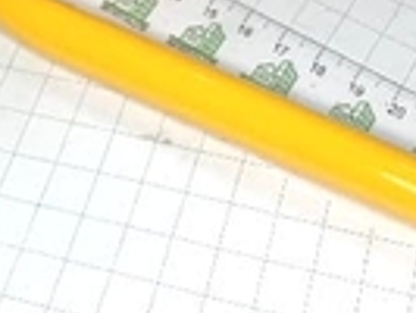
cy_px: -247
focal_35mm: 94
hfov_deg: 20.8
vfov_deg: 14.0
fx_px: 1131
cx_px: 210
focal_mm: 4.25
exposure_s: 1/100
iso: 25
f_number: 1.8
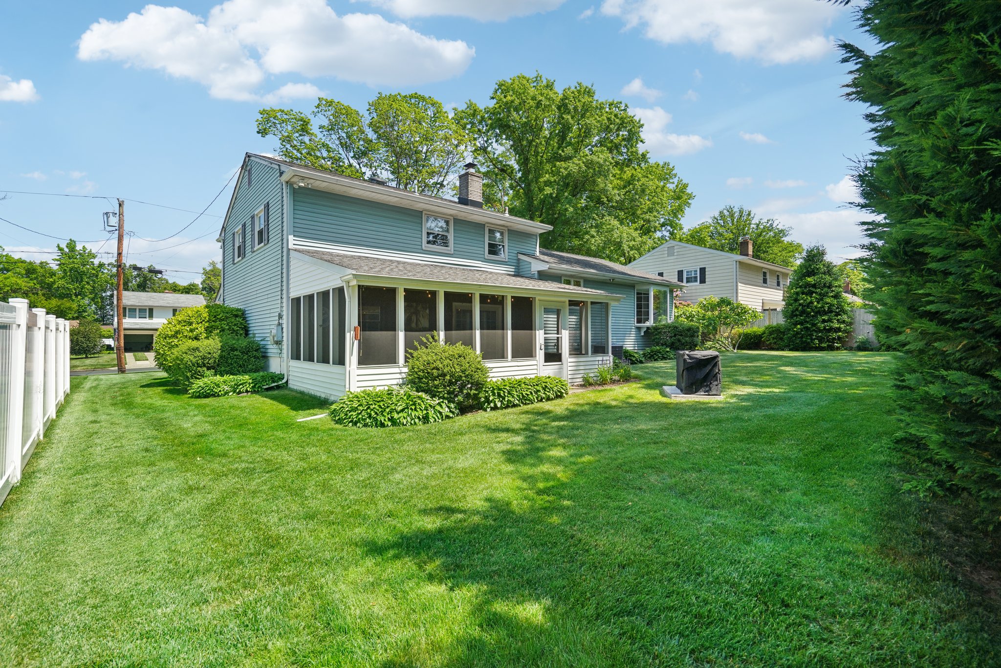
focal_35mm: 16
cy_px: 334
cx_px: 500
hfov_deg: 96.7
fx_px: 445
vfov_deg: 73.8
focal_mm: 16
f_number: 8
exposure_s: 1/160
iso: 400
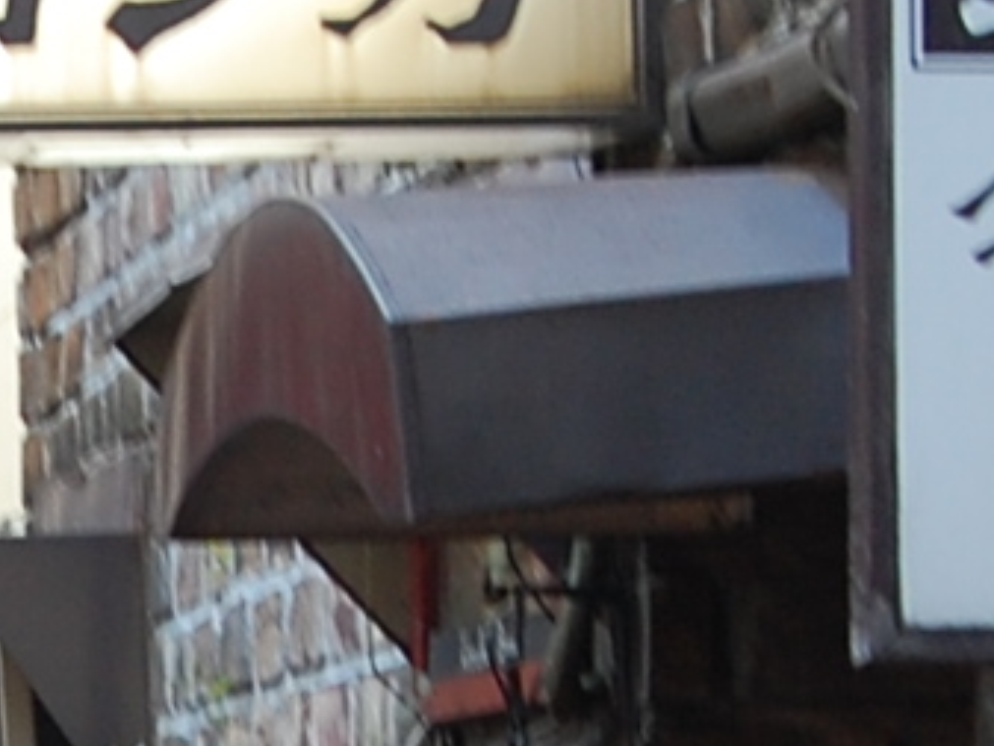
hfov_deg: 8.4
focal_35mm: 231
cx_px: -327
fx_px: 6636
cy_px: 826
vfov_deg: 6.4
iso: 400
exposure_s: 1/30
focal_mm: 24
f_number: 7.1
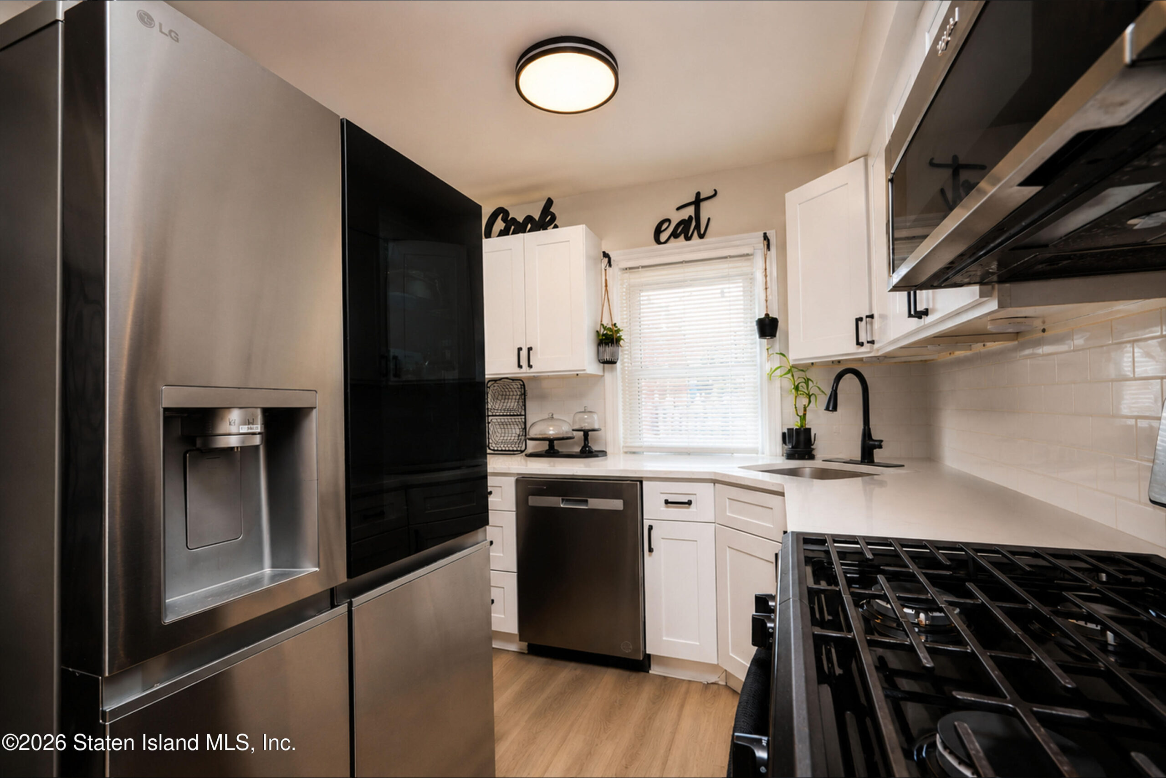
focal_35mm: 16
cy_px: 389
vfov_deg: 73.8
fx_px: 518
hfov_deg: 96.7
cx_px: 583
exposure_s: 1/80
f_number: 6.3
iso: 64
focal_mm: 16
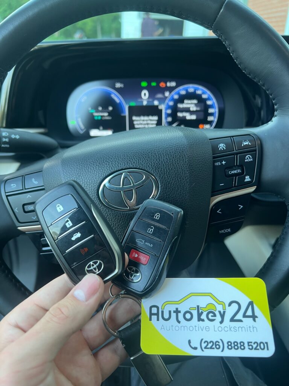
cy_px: 193
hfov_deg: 53.1
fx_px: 289
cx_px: 144
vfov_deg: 67.3
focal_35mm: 26
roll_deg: -2.1
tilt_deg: -28.2
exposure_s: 1/72
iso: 125
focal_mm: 5.7
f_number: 1.5
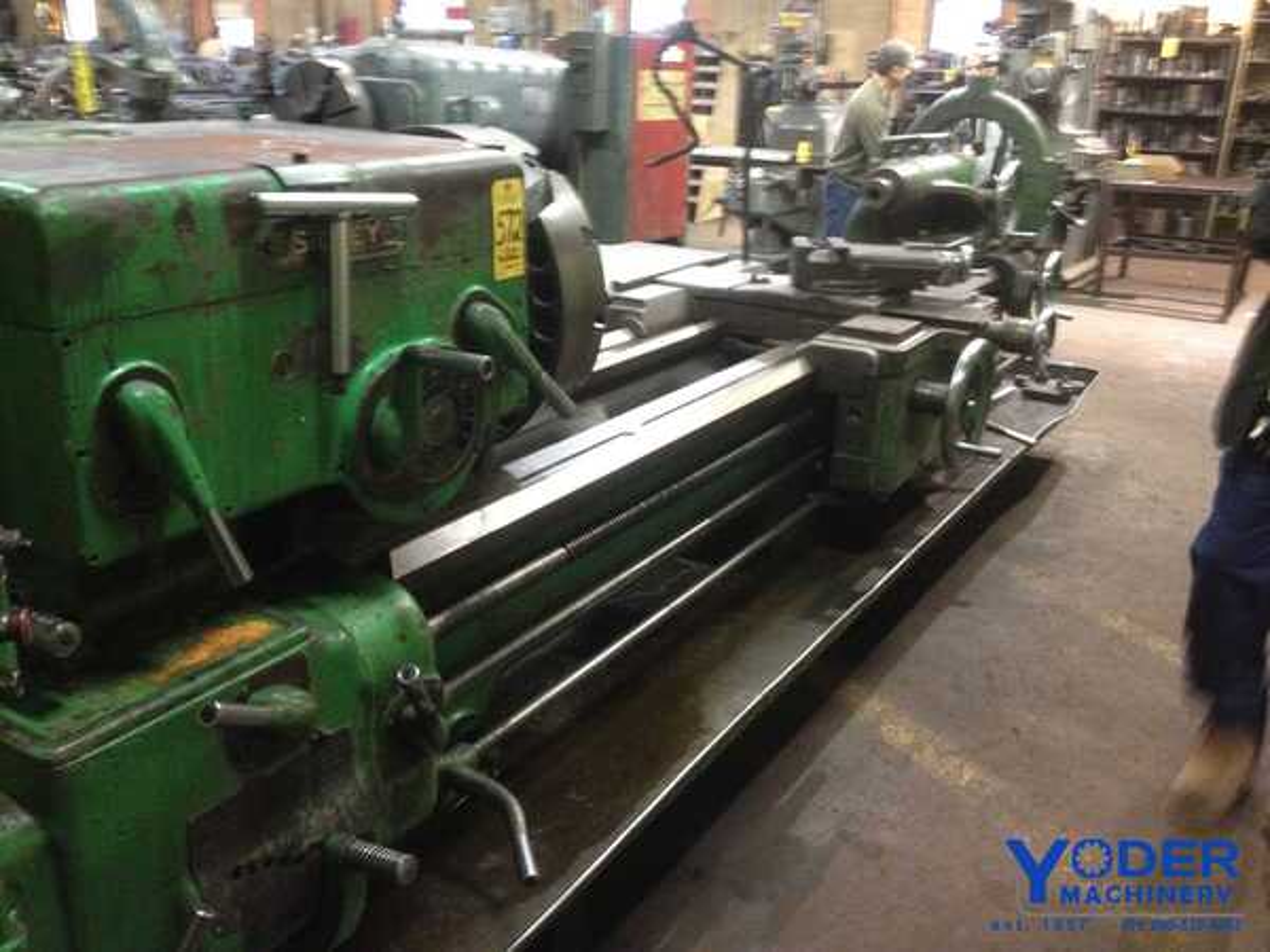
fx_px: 1284
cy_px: 476
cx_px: 635
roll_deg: -1.2
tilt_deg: -19.4
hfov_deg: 52.6
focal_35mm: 35
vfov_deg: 40.7
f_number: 2.4
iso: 400
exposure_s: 1/15
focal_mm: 4.28
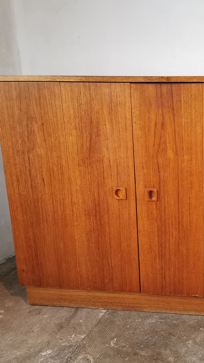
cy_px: 182
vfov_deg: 50.5
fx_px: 385
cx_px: 214
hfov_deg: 27.6
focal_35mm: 40
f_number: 1.6
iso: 500
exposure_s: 1/40
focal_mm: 5.56
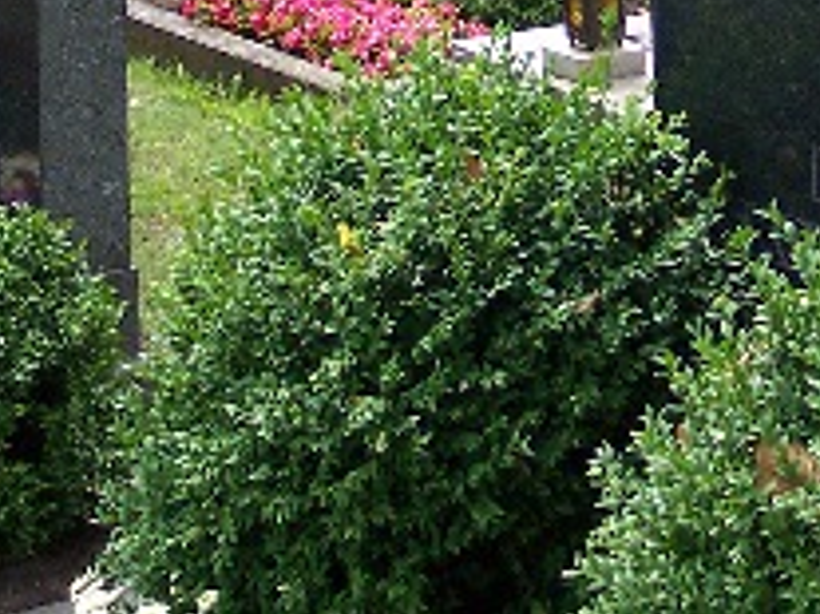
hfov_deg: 13.3
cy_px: -563
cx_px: 784
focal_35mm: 147
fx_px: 3480
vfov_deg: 9.5
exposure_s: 1/700
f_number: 2.8
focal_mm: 8
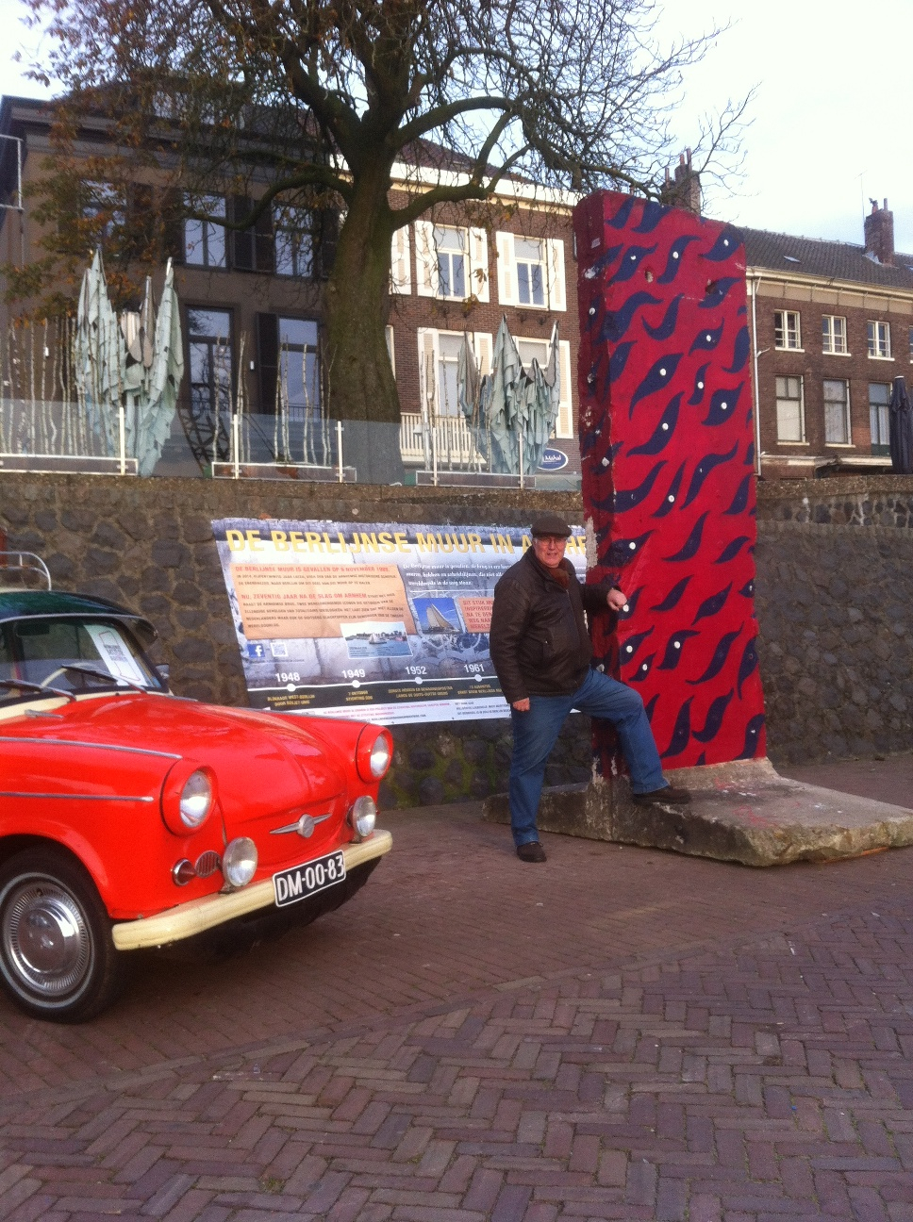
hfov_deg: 40.6
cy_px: 611
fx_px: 1234
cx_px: 456
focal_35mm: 35
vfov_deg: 52.7
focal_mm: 3.85
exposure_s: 1/120
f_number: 2.8
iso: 100
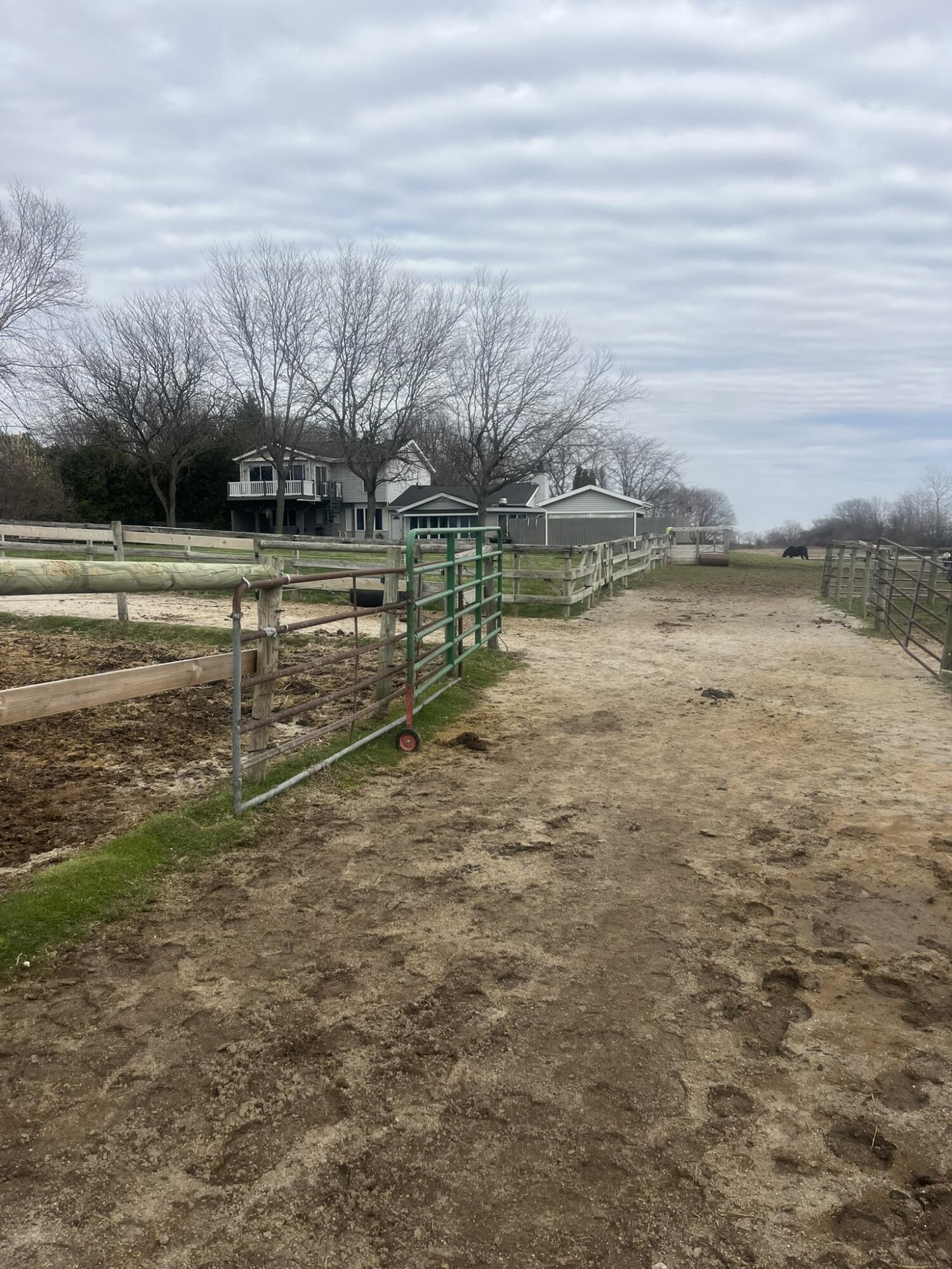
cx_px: 476
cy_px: 634
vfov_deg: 67.3
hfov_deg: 53.1
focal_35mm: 26
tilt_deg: -4.6
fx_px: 953
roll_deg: +1.2
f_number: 1.6
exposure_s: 1/4016
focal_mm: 5.1
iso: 50
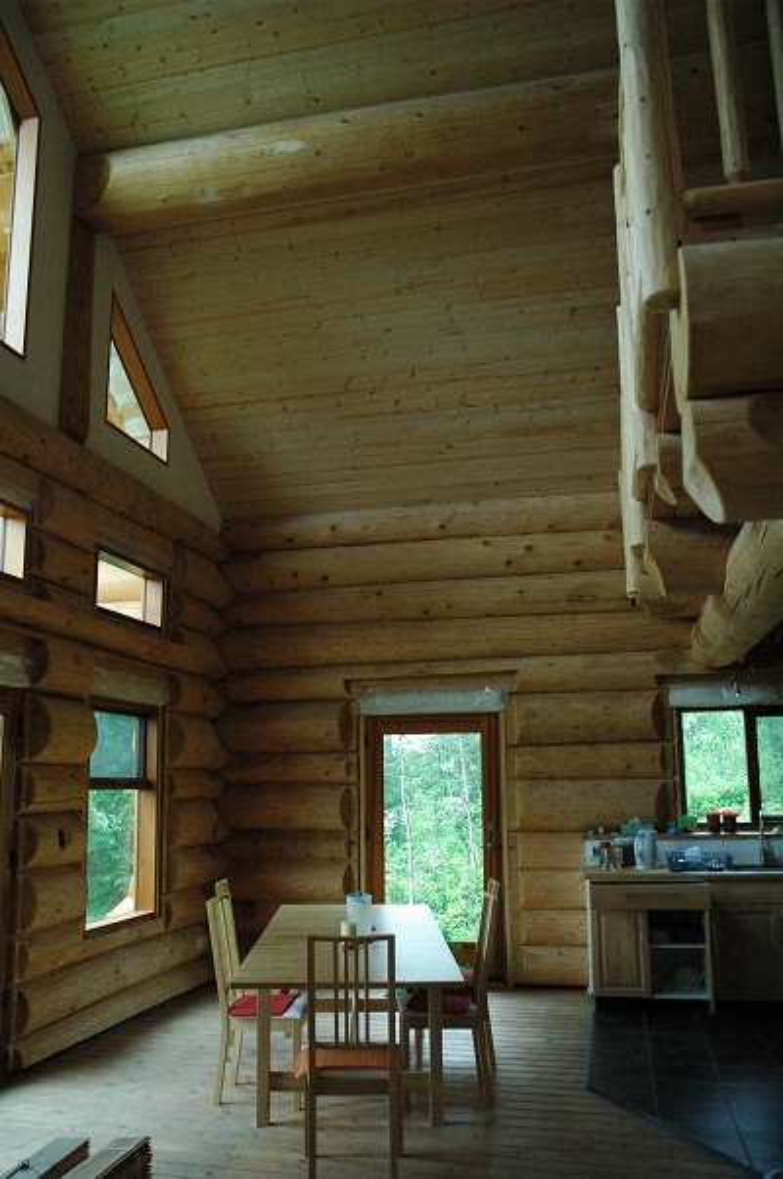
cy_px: 590
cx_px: 392
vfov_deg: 67.4
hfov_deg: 47.8
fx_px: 883
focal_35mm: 27
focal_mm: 18
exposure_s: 1/40
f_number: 3.5
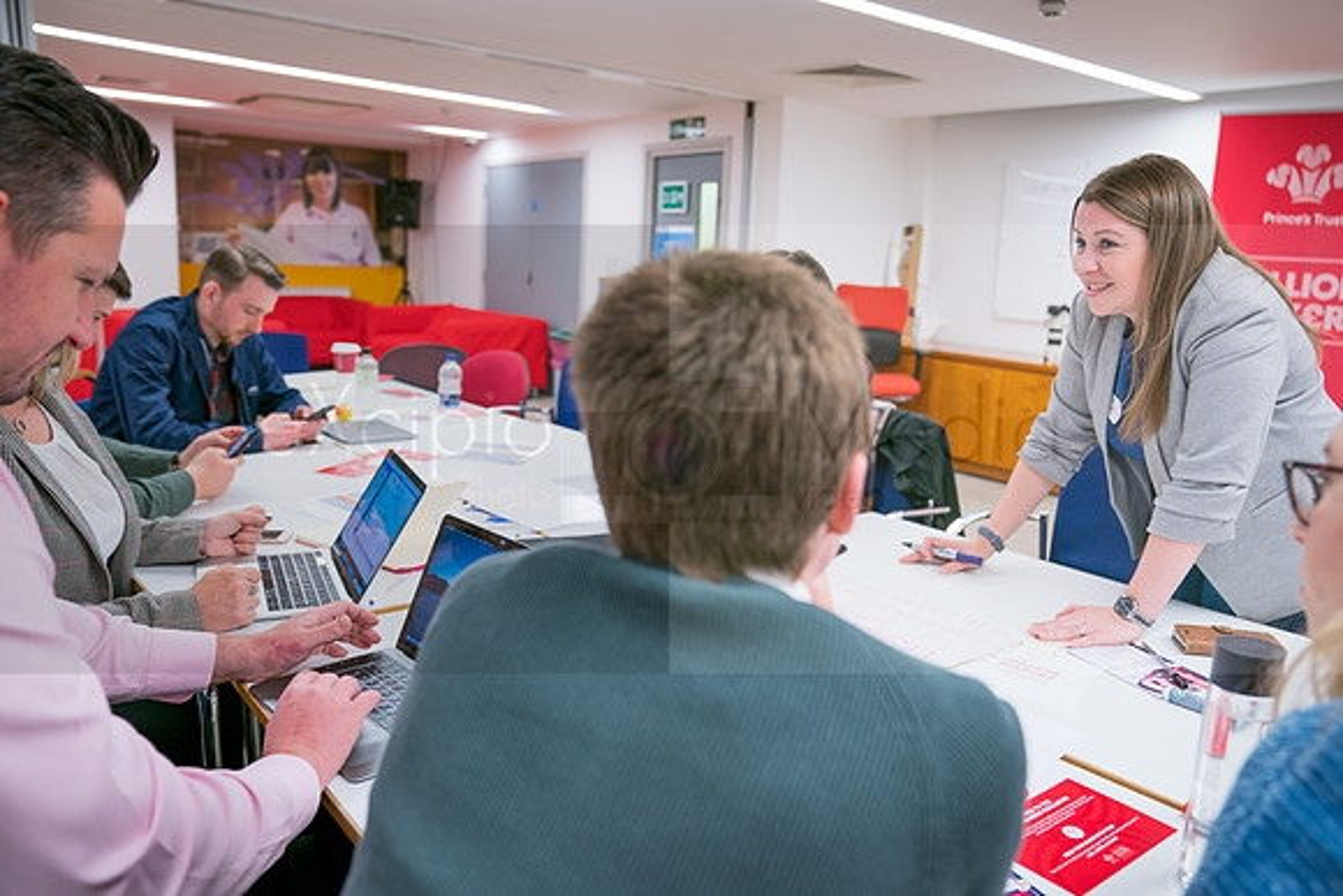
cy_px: 447
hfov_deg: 70.4
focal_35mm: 26
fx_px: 952
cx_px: 695
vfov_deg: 50.4
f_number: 2.8
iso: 500
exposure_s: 1/60
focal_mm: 24
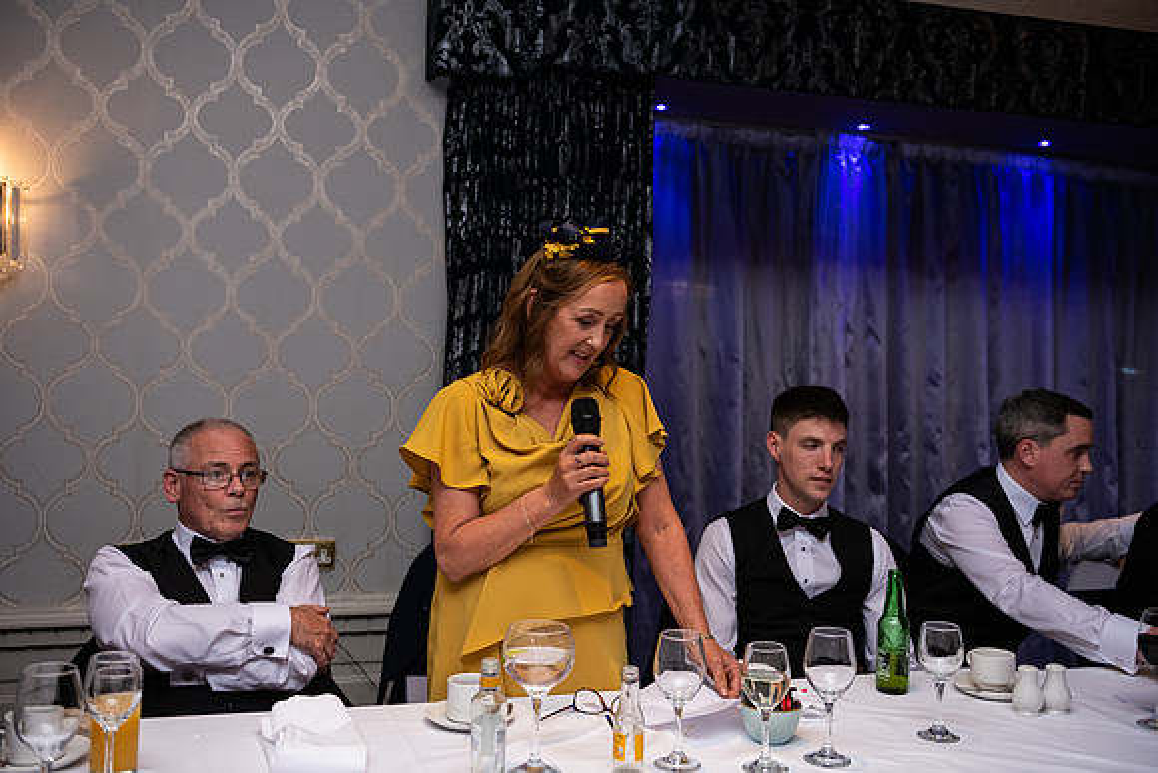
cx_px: 579
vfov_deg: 36.9
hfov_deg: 53.1
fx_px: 1158
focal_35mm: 36
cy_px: 386
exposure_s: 1/160
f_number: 3.5
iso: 640
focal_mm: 36
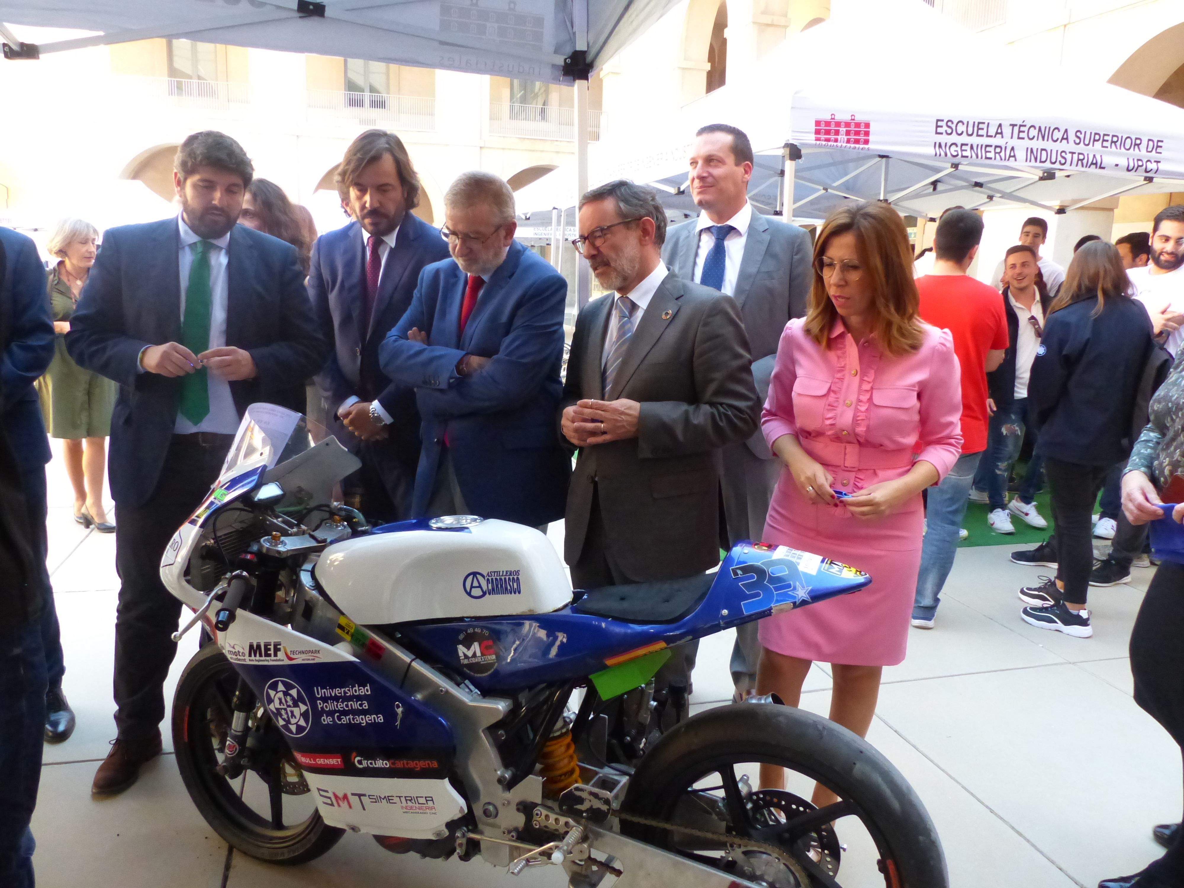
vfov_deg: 53.1
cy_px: 444
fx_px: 889
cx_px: 592
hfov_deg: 67.3
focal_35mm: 26
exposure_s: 1/250
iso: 800
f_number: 3.2
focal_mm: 4.7
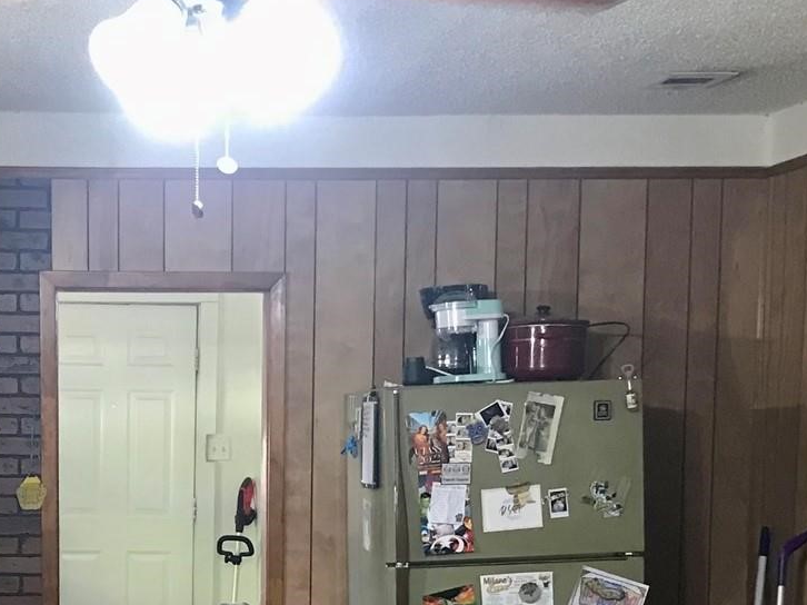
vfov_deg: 18.1
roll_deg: -0.1
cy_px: 641
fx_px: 1841
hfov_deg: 24.3
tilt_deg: -6.3
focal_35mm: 79
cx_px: 162
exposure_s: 1/13
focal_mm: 3.99
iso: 100
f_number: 1.8
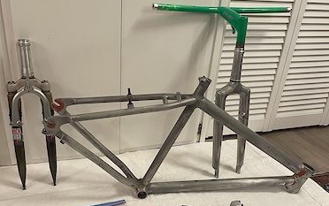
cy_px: 140
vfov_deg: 34.1
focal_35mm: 37
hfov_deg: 52.7
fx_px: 332
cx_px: 164
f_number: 1.6
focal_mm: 4.2
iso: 160
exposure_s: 1/60
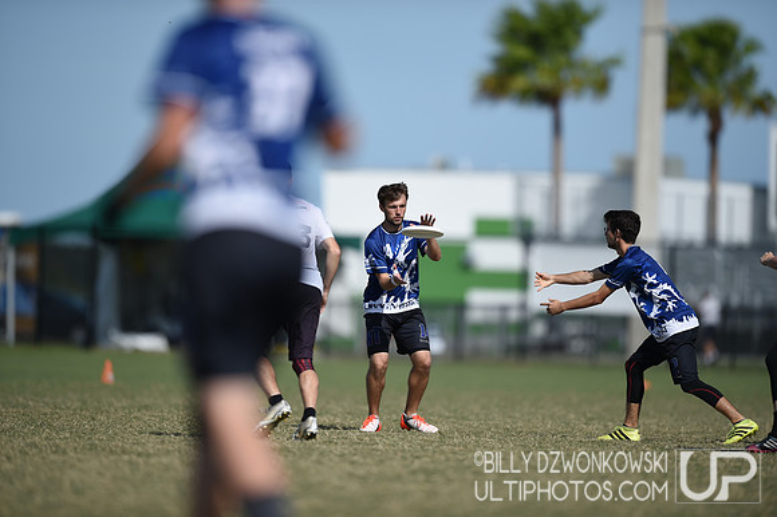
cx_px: 388
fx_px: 8628
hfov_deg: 5.2
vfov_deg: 3.4
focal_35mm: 400
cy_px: 258
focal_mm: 400
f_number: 2.8
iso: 100
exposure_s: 1/3200
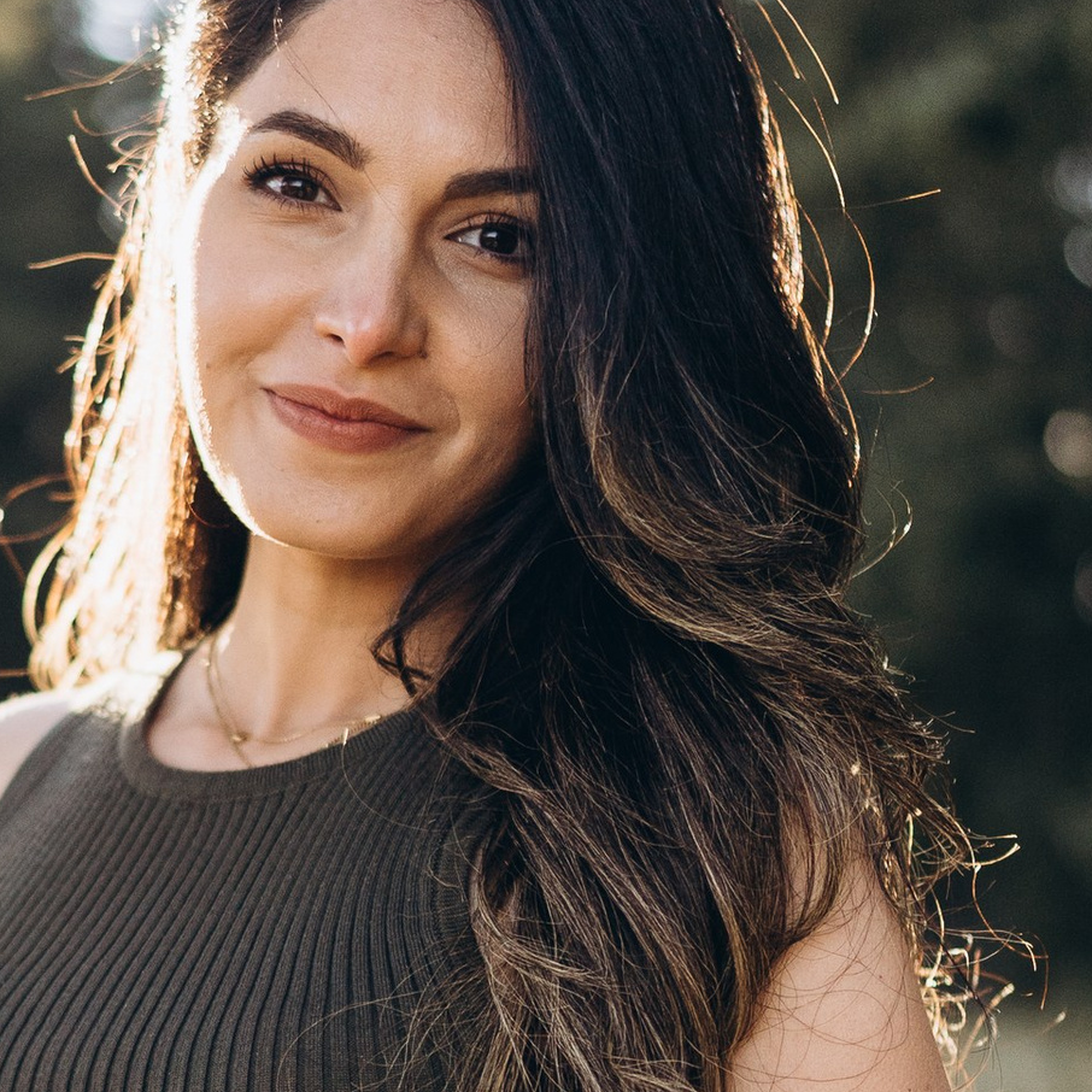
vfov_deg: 13.7
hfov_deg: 13.8
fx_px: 4497
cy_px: 1078
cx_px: 199
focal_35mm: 126
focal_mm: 35
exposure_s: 1/3200
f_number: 1.4
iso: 250
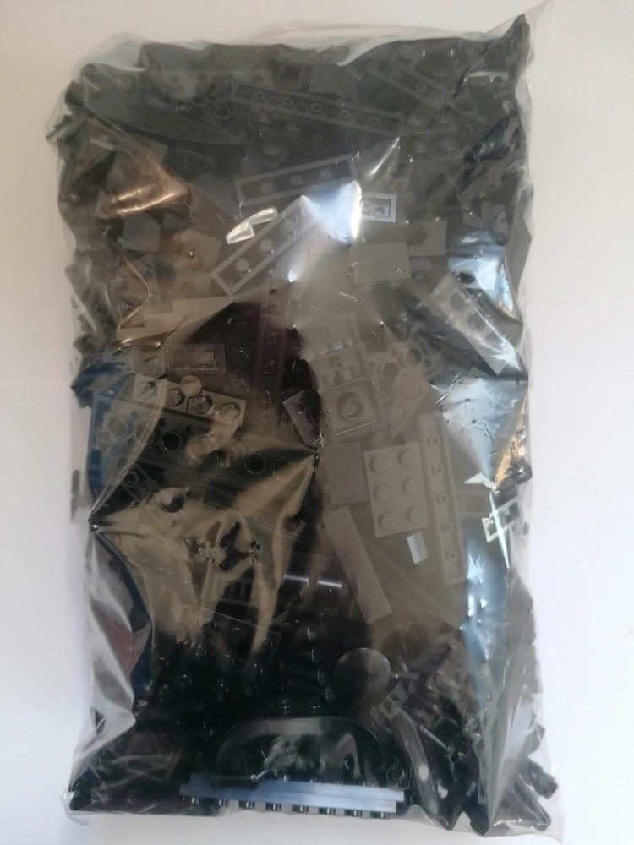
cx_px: 317
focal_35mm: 27
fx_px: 659
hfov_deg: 51.4
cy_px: 422
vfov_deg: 65.3
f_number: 1.8
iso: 200
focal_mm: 4.75
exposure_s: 1/33.3
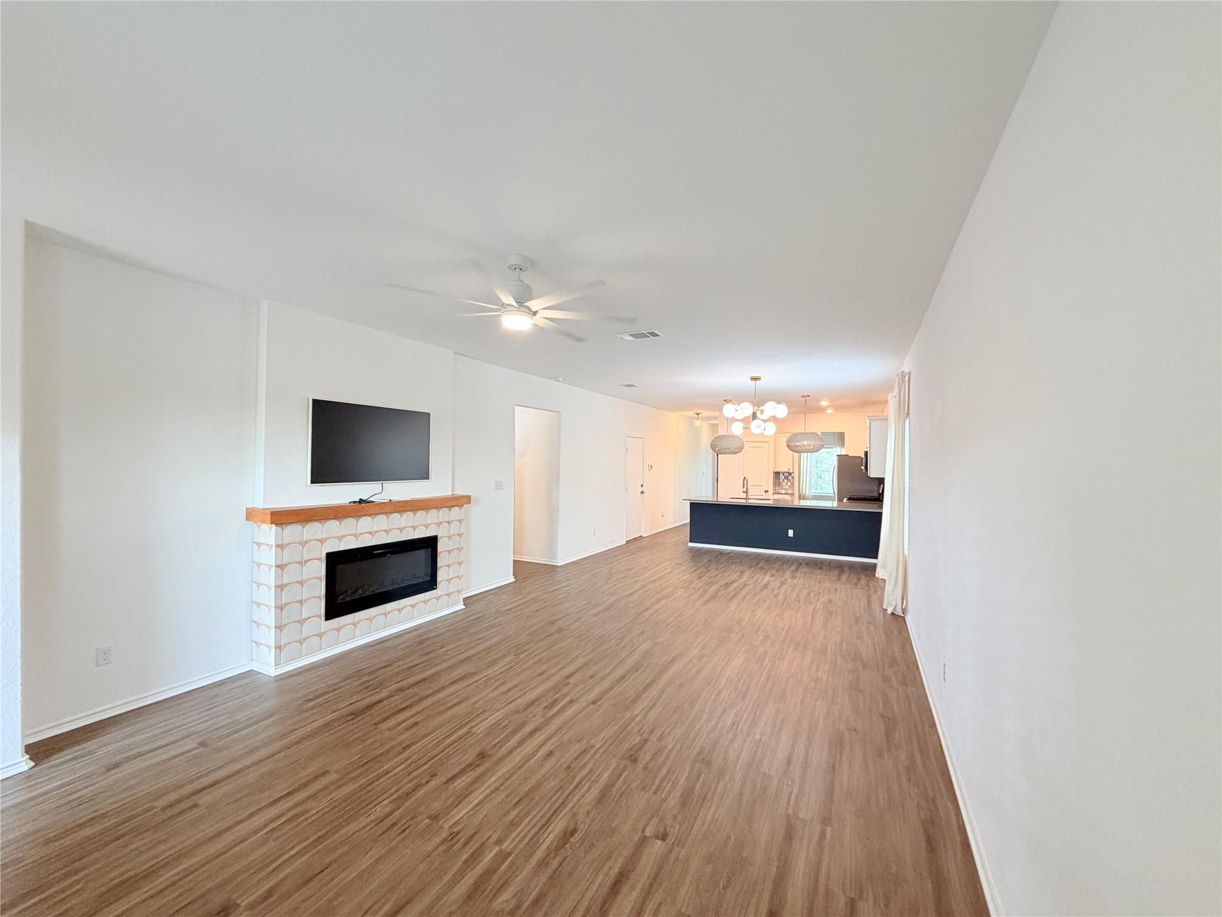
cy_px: 458
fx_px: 494
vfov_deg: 85.7
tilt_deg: +0.2
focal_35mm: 14
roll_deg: -0.6
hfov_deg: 102.1
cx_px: 611
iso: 160
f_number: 2.2
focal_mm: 2.22
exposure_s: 1/60
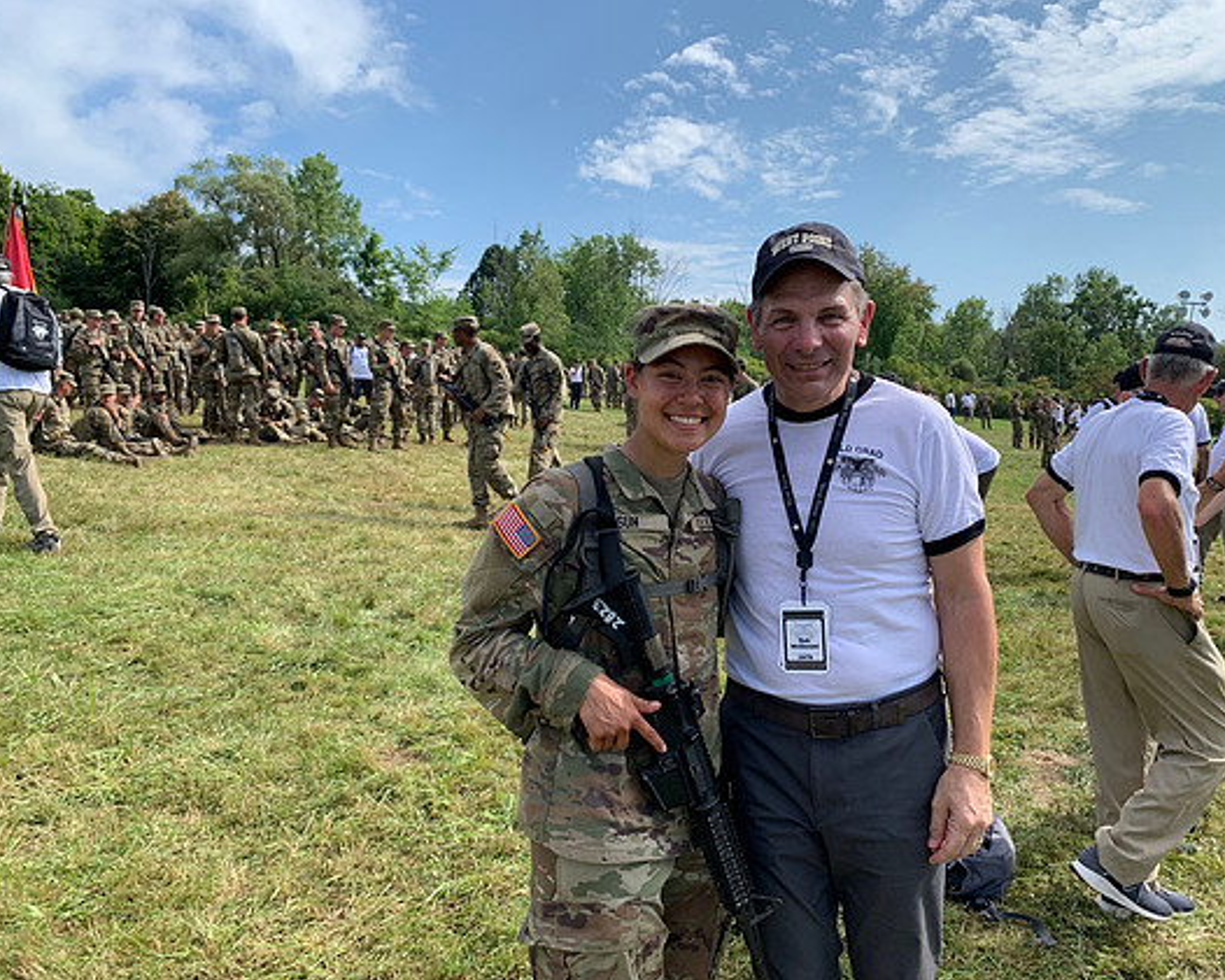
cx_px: 659
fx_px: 1015
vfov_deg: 51.5
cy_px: 504
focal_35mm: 28
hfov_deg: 62.1
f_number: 1.8
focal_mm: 4.25
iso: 25
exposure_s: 1/1689
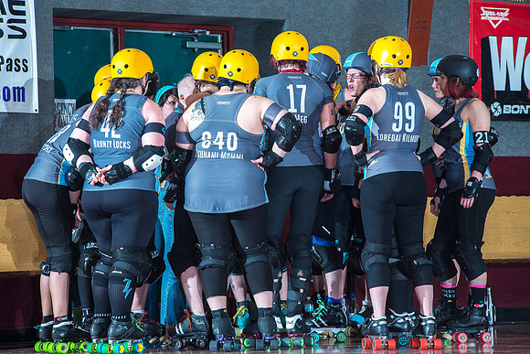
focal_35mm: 185
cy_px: 177
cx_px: 265
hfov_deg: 11.1
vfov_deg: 7.4
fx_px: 2724
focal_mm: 185
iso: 800
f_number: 6.3
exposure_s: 1/160
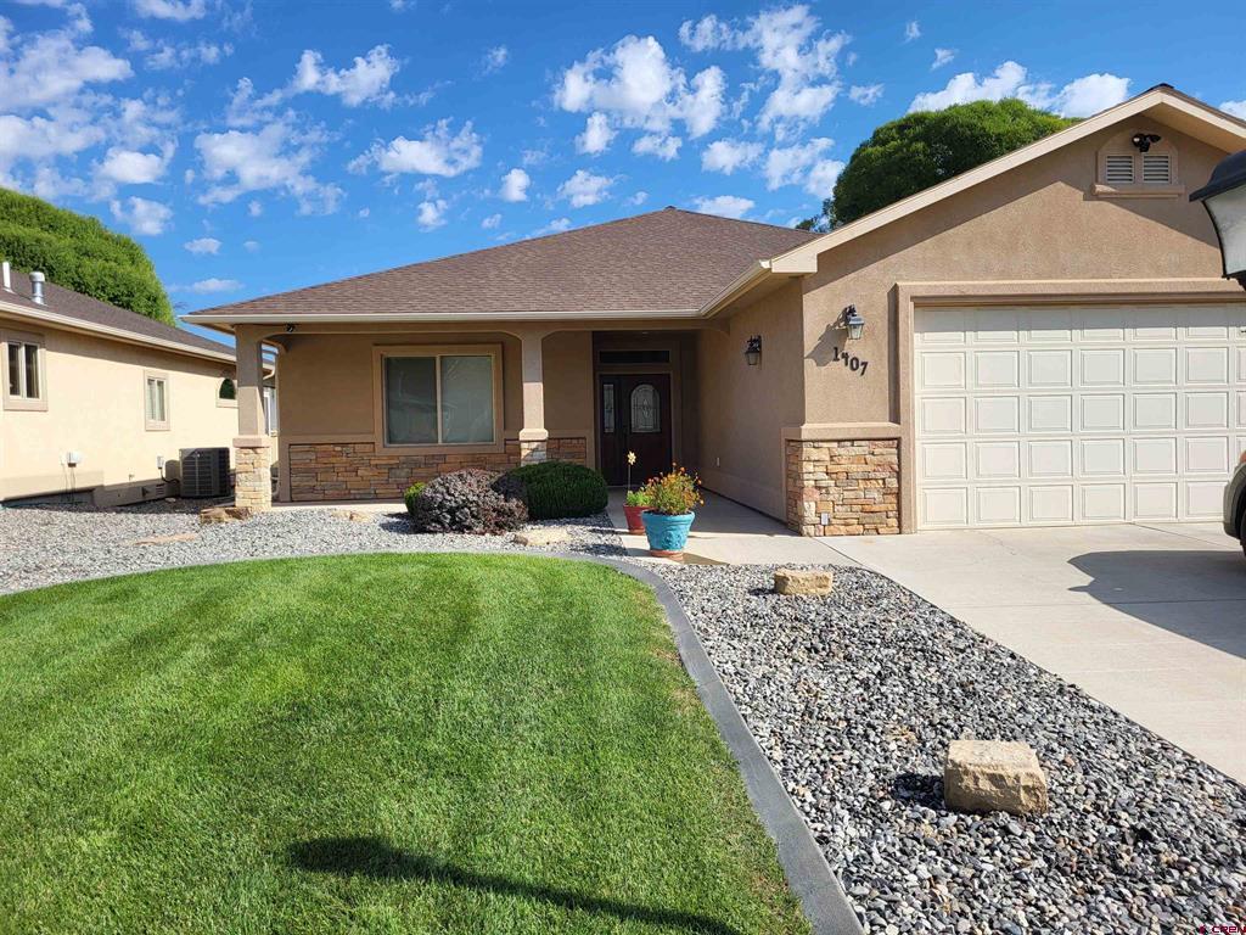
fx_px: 936
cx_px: 623
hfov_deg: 67.3
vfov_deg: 53.1
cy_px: 468
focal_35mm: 26
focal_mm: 5.4
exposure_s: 1/2259
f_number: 1.8
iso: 40
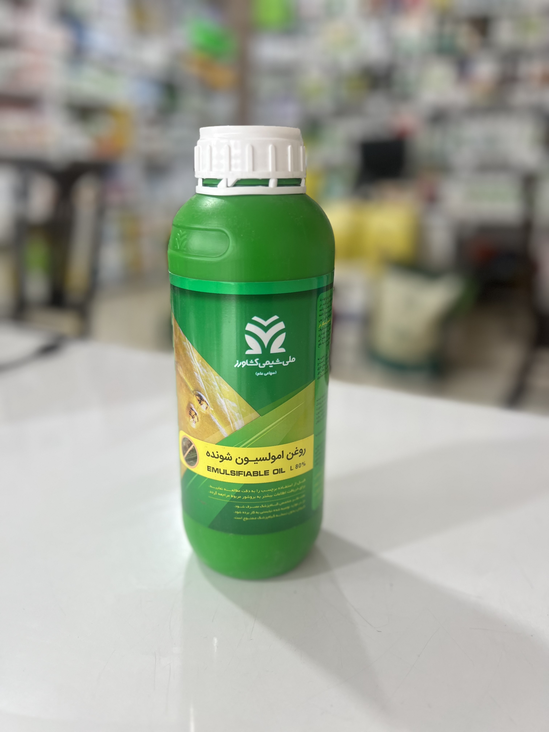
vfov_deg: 67.3
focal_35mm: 26
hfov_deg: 53.1
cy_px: 366
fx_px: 550
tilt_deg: -21.2
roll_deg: -0.7
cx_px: 274
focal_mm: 5.7
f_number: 1.5
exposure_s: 1/100
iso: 64
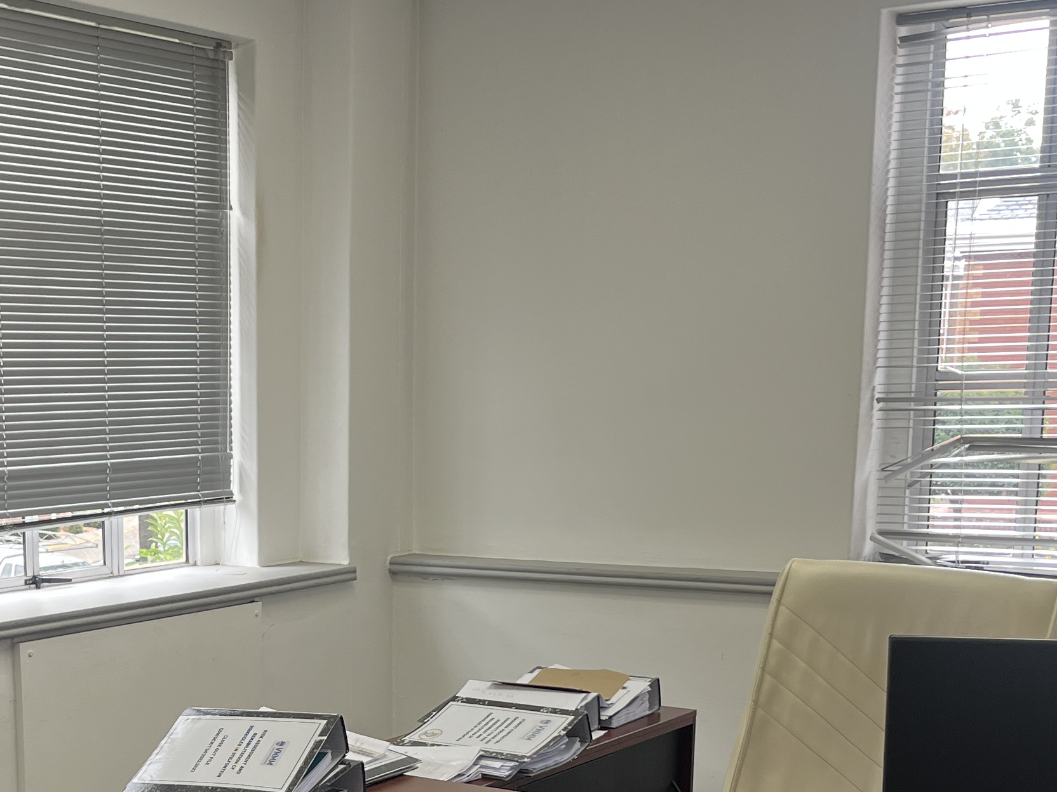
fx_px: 1924
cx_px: 263
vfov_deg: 22.5
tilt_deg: -11.2
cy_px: 760
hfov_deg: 30.2
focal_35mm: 63
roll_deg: -1.0
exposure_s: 1/100
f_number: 1.6
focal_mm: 5.1
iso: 50
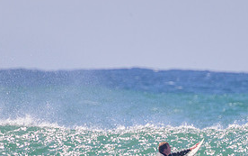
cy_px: 165
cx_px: 162
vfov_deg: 0.8
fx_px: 11574
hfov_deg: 1.2
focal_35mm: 1711
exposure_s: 1/2000
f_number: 11
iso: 1250
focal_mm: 800
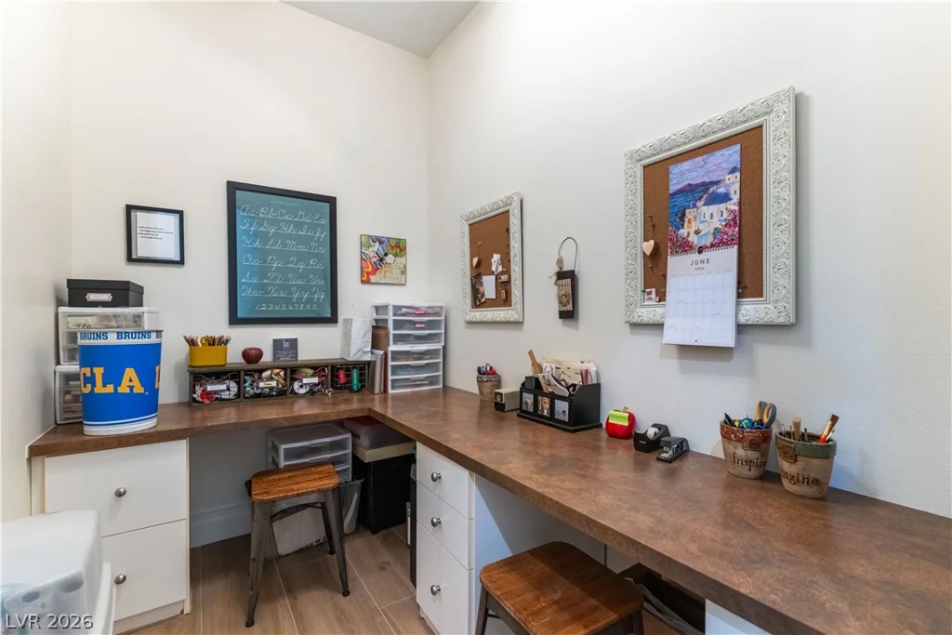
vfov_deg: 77.3
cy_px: 318
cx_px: 476
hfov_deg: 100.4
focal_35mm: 15
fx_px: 397
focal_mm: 15
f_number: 8
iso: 400
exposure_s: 1/125
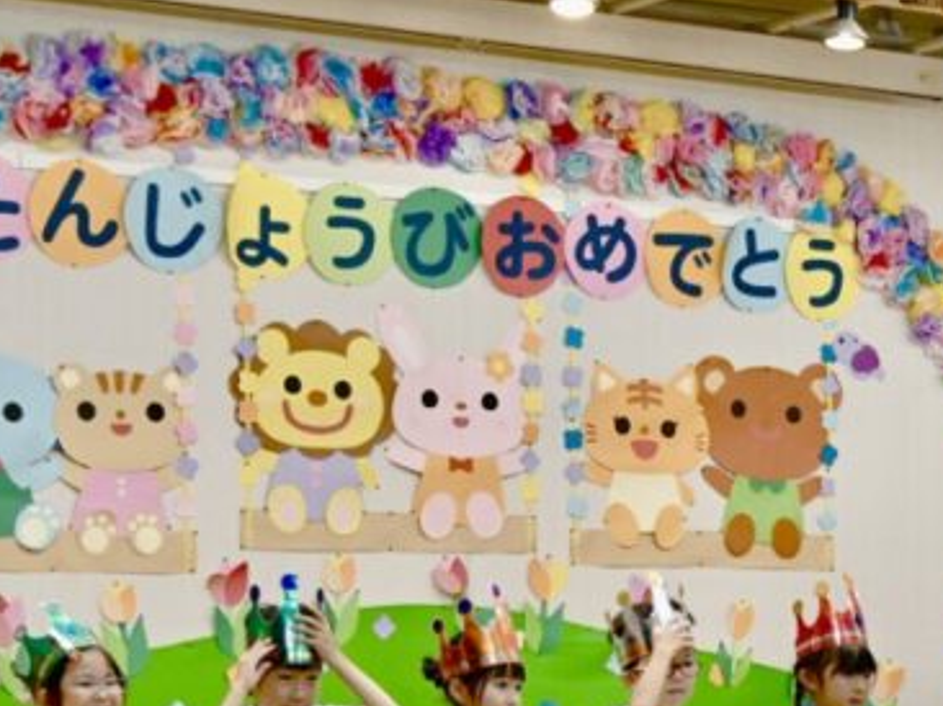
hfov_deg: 17.1
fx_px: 3076
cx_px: 899
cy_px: 792
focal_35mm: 113
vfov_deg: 12.8
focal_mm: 28
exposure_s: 1/250
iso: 400
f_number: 4
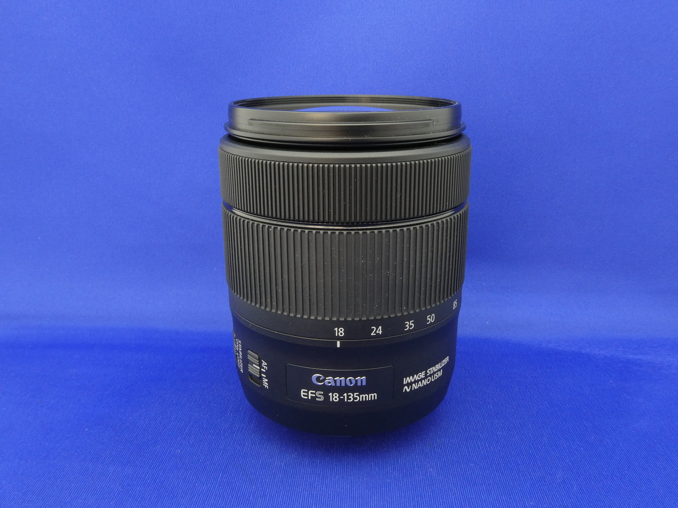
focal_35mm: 31
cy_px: 254
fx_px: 607
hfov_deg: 58.4
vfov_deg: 45.4
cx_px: 339
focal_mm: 5.4
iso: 200
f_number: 8
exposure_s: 1
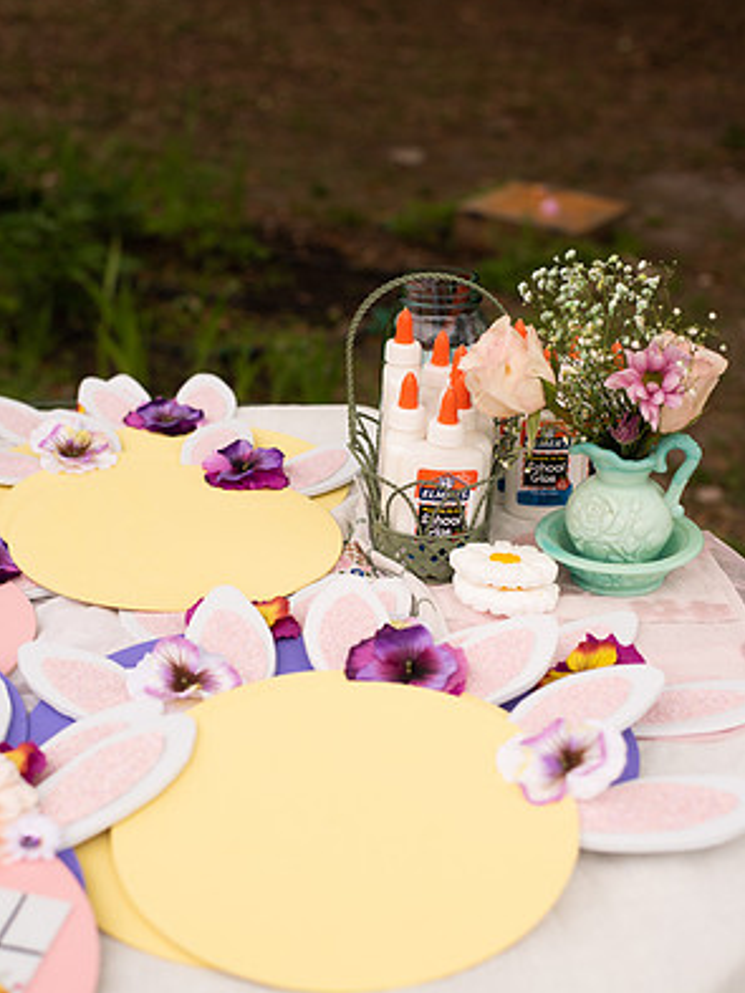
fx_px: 1577
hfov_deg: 26.6
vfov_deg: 34.9
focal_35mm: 55
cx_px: 376
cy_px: 553
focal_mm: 50
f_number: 3.5
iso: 100
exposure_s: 1/640
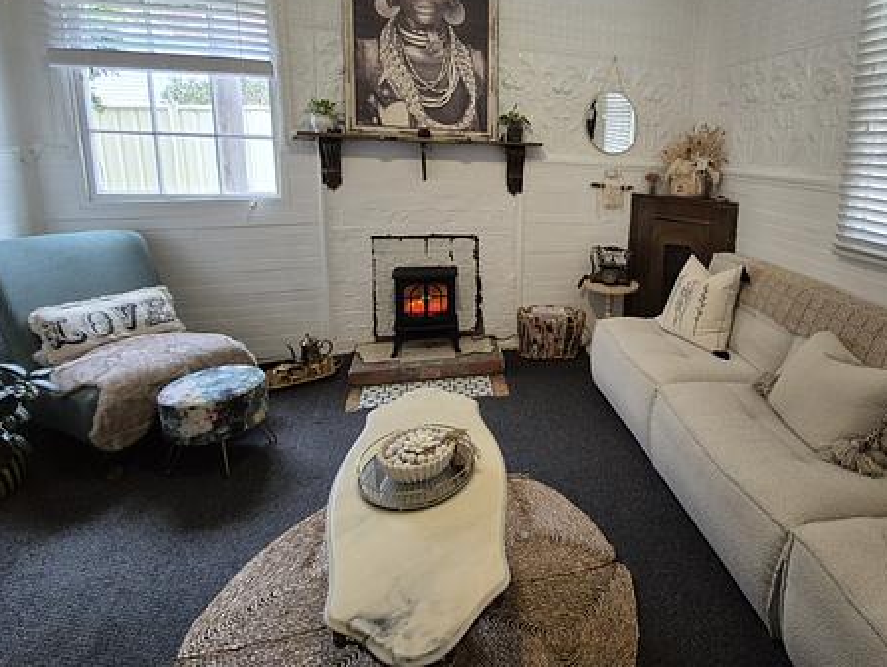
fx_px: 462
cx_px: 594
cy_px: 244
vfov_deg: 70.4
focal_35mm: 18
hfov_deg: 84.5
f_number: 2.2
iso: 640
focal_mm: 2.2
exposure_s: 1/50
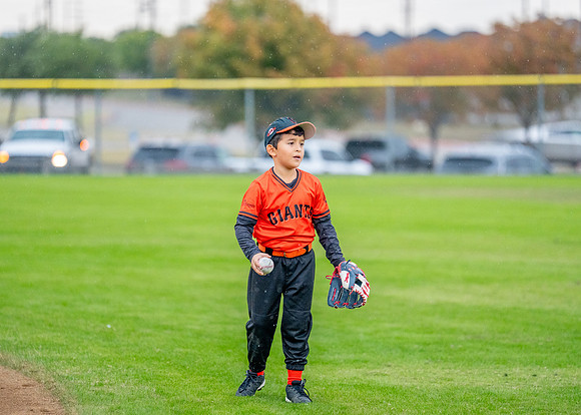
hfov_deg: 9.9
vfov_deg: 7.1
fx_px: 3364
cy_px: 196
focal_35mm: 204
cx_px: 269
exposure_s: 1/1250
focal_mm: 175
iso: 2500
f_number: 2.8
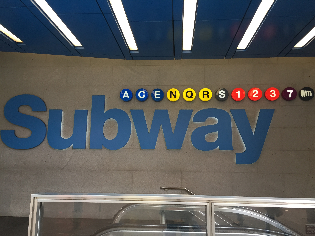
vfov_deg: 48.2
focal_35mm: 29
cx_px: 158
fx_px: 264
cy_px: 118
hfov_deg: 61.7
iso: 32
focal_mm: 4.15
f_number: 2.2
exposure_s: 1/30
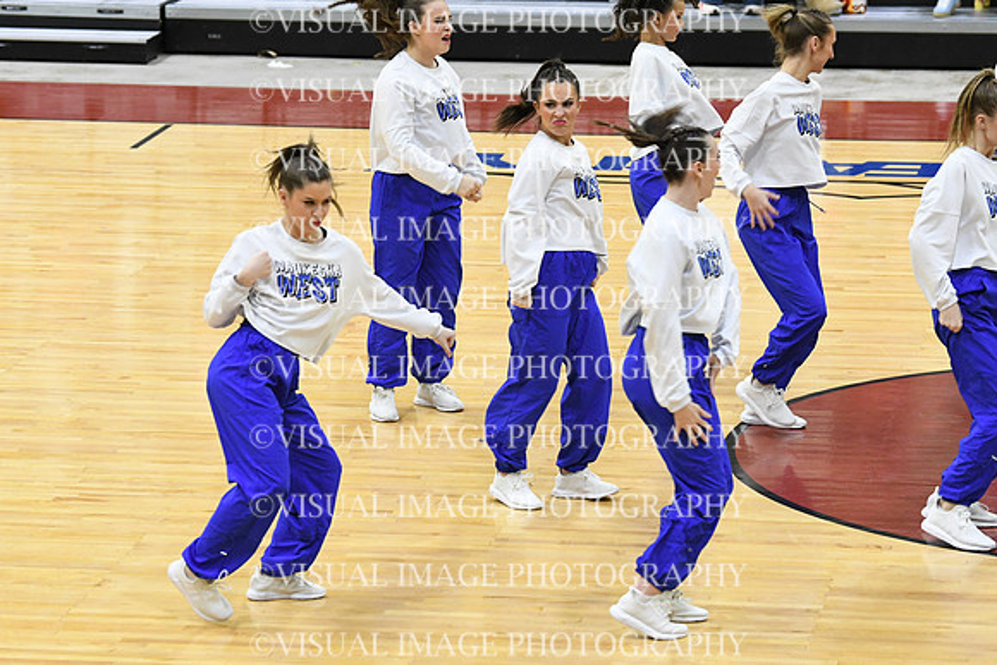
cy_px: 332
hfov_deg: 12.4
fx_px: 4570
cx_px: 498
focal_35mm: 165
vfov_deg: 8.3
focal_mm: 110
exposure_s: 1/250
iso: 4000
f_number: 4
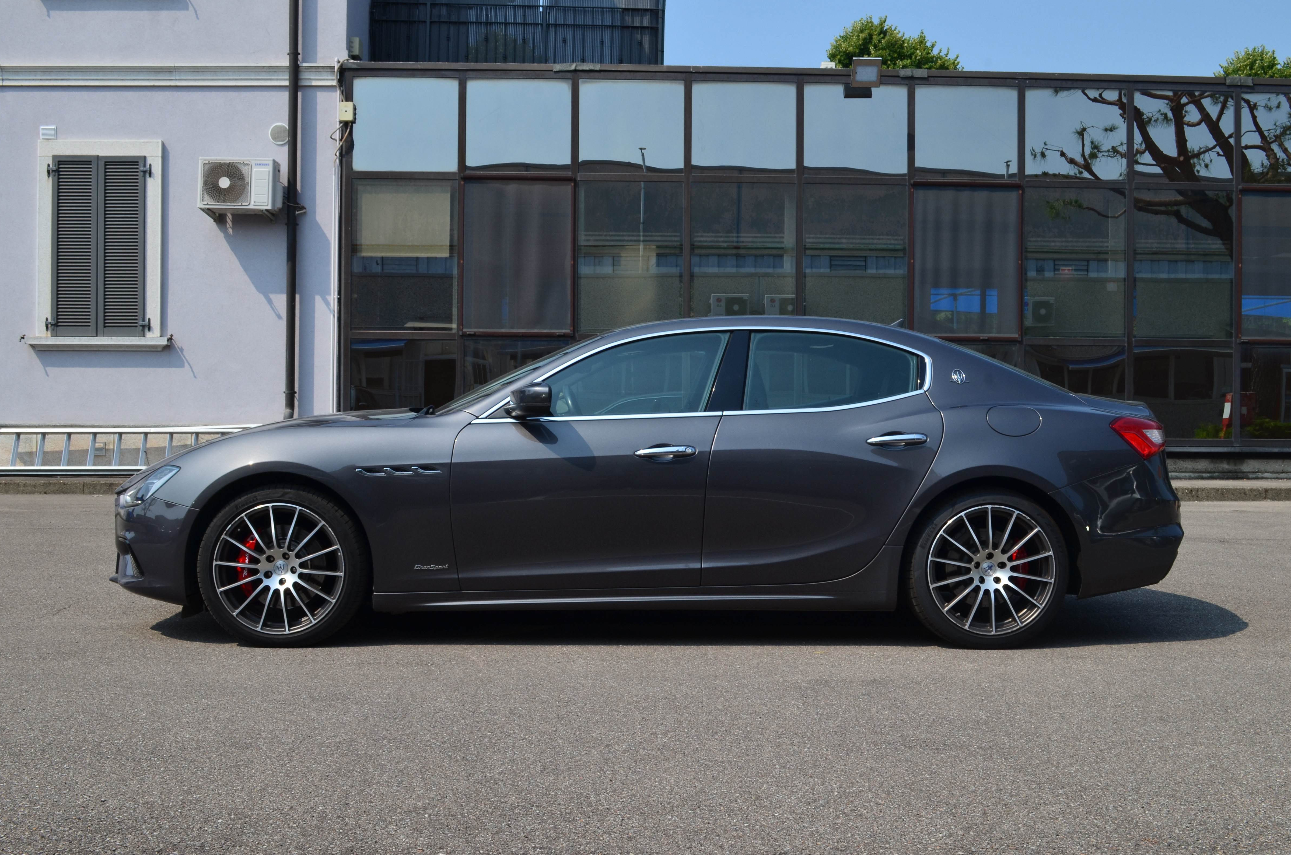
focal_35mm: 37
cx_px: 656
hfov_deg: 52.0
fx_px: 1324
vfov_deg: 35.8
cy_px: 437
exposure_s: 1/125
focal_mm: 24
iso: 140
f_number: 11
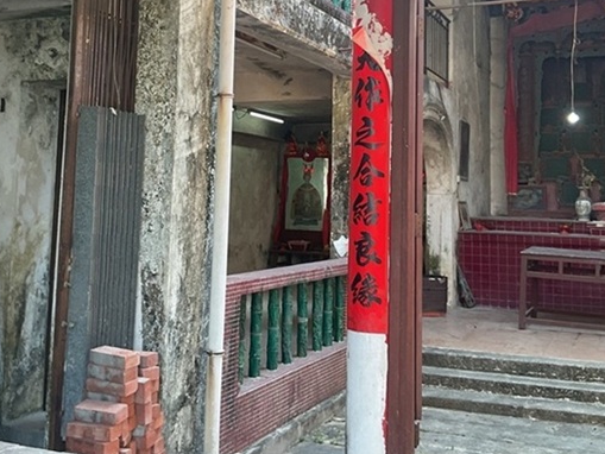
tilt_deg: +4.6
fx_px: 839
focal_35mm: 48
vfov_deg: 29.8
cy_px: 119
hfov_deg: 39.6
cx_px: 293
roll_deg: -0.6
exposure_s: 1/120
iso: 50
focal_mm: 3
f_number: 1.8
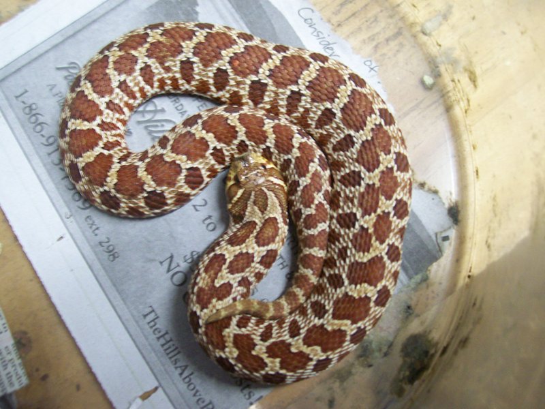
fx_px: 567
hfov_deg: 51.4
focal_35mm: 36
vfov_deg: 39.7
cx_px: 272
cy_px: 204
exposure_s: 1/8
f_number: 2.7
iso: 160
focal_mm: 6
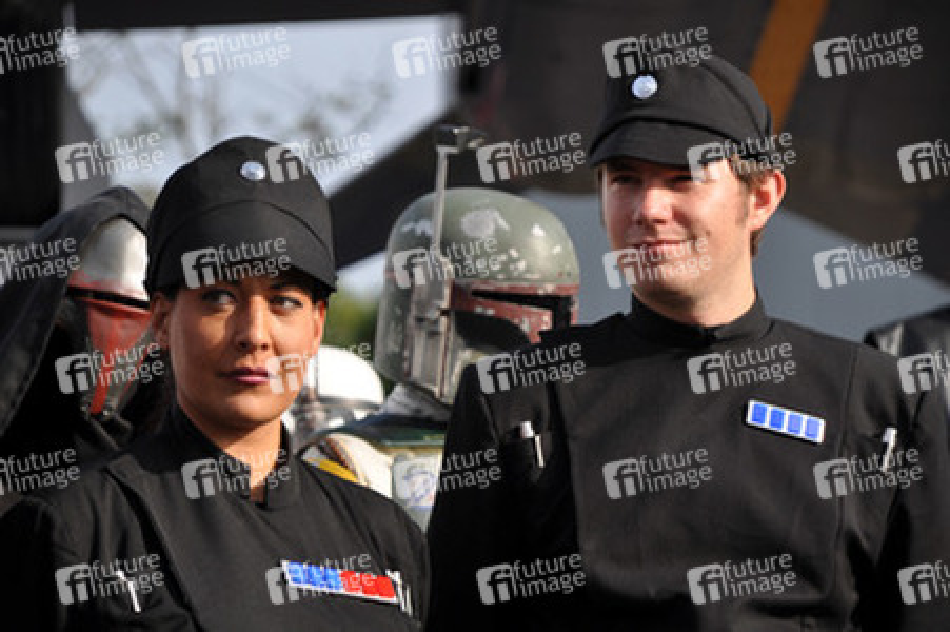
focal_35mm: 202
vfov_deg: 6.8
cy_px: 316
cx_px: 475
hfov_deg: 10.2
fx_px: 5340
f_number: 5.6
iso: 220
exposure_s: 1/500
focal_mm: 135
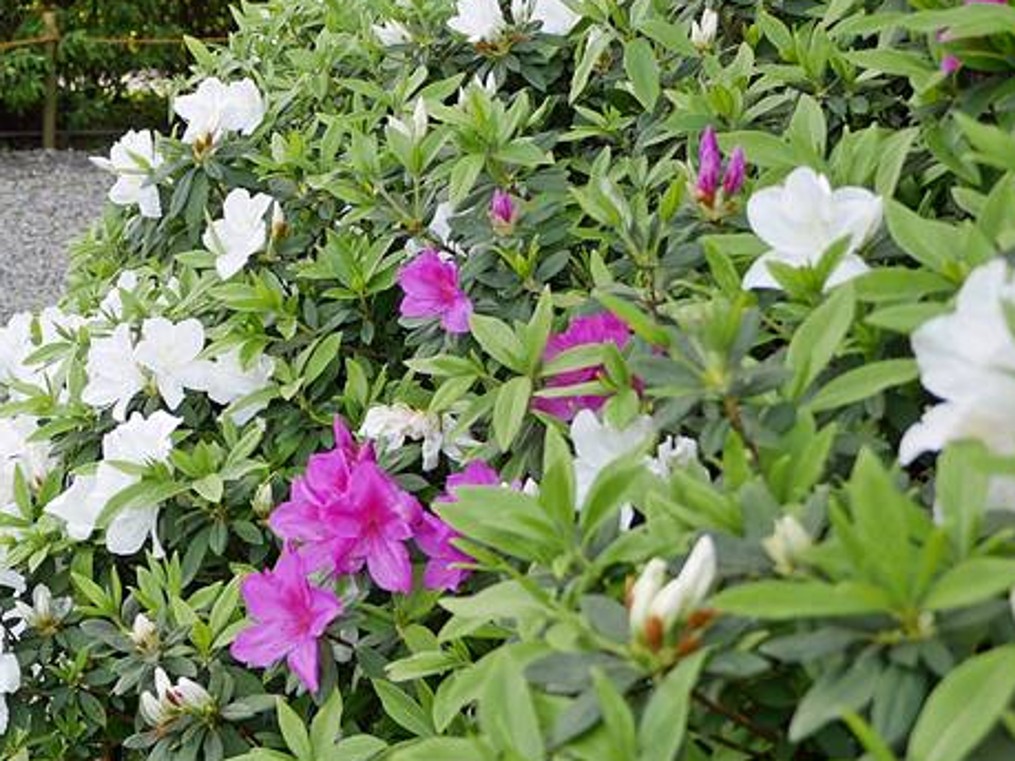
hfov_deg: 30.5
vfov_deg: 23.9
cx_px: 130
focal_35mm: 61
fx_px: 1788
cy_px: 271
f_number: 2.8
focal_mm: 14
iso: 200
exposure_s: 1/500
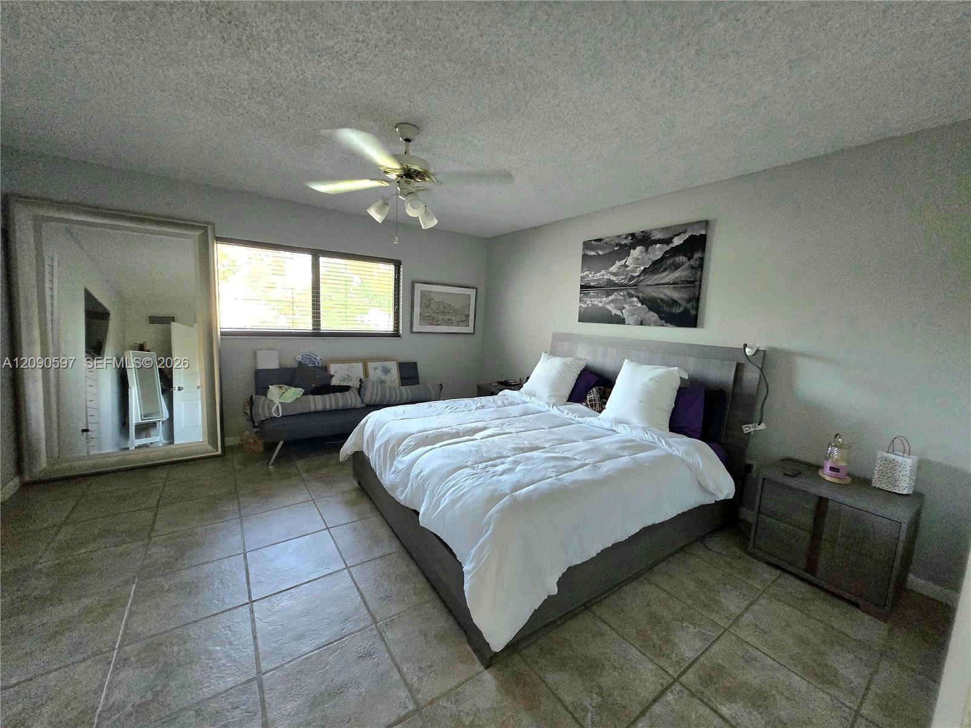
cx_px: 486
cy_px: 364
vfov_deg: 89.9
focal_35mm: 13
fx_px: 365
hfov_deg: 106.2
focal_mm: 1.7
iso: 500
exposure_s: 1/60.2
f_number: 2.2
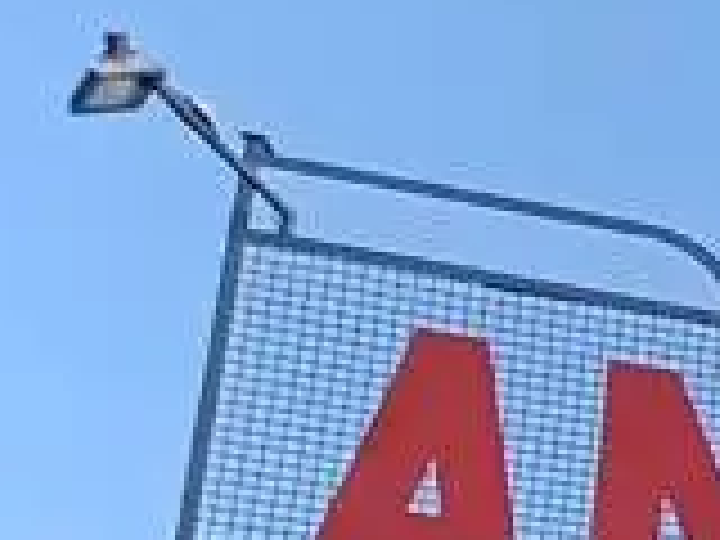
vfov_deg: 11.1
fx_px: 1955
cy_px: 1557
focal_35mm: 94
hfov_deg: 11.8
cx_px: 2106
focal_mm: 1.65
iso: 50
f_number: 2.2
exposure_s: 1/538
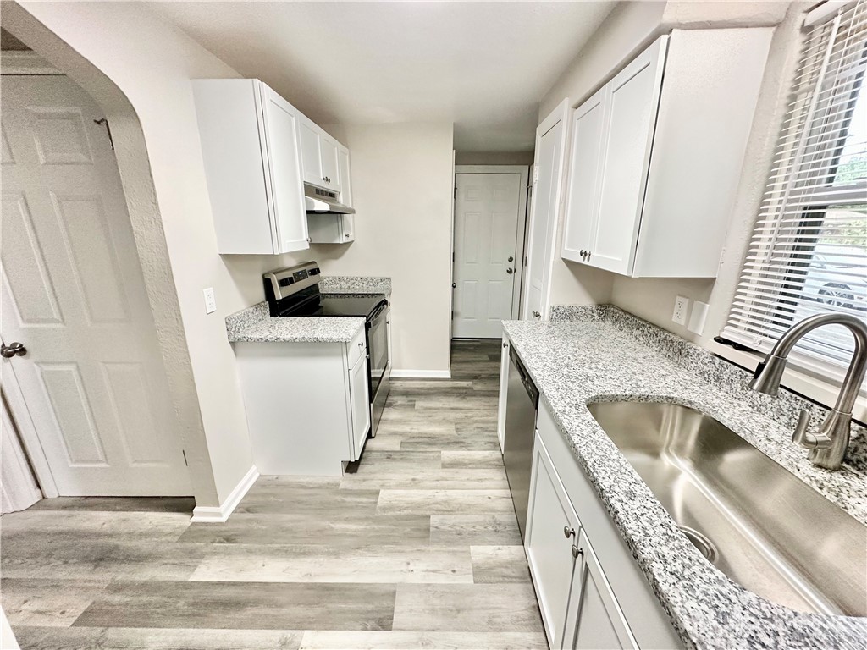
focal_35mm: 14
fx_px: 351
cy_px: 325
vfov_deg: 85.7
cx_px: 434
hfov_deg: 102.1
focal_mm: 2.22
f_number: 2.2
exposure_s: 1/60
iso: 200
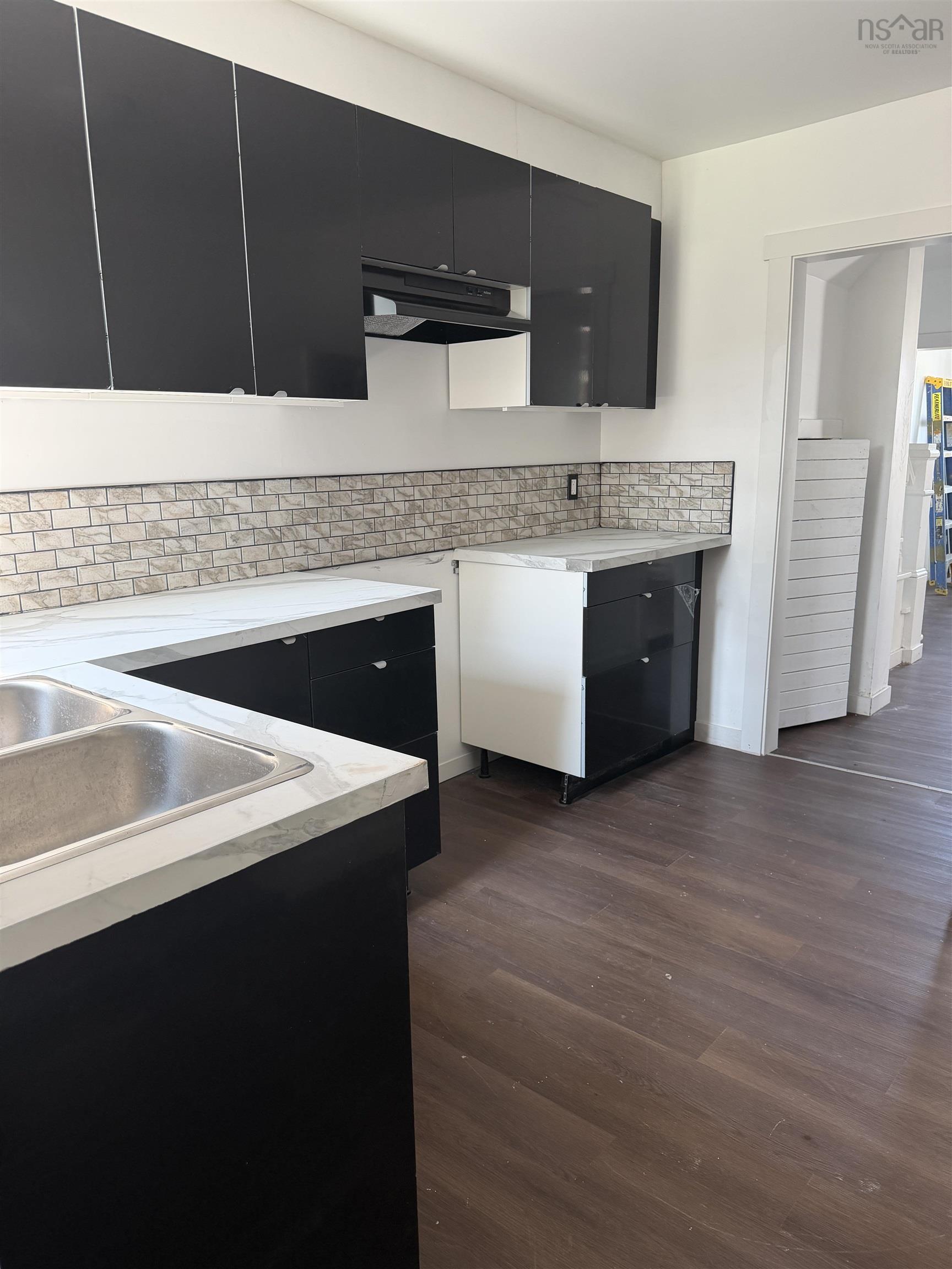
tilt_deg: -11.5
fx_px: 880
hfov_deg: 56.8
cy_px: 634
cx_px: 476
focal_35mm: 24
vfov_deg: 71.6
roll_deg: +0.5
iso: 200
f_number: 1.78
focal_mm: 6.76
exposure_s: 1/121
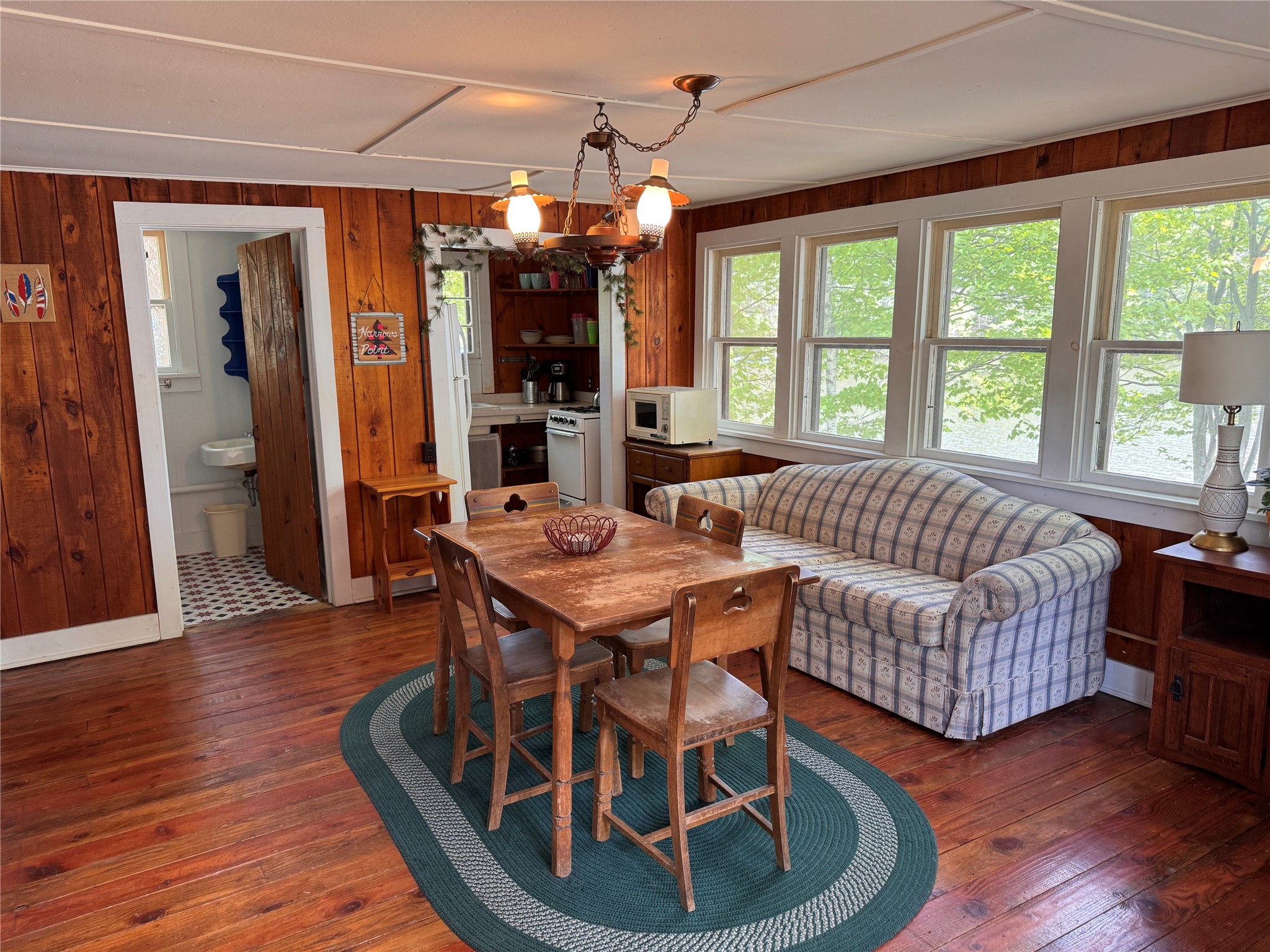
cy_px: 476
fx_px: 881
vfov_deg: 56.8
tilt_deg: -10.5
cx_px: 635
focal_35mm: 24
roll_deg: +0.6
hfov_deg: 71.6
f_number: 1.78
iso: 160
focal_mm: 6.76
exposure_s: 1/60
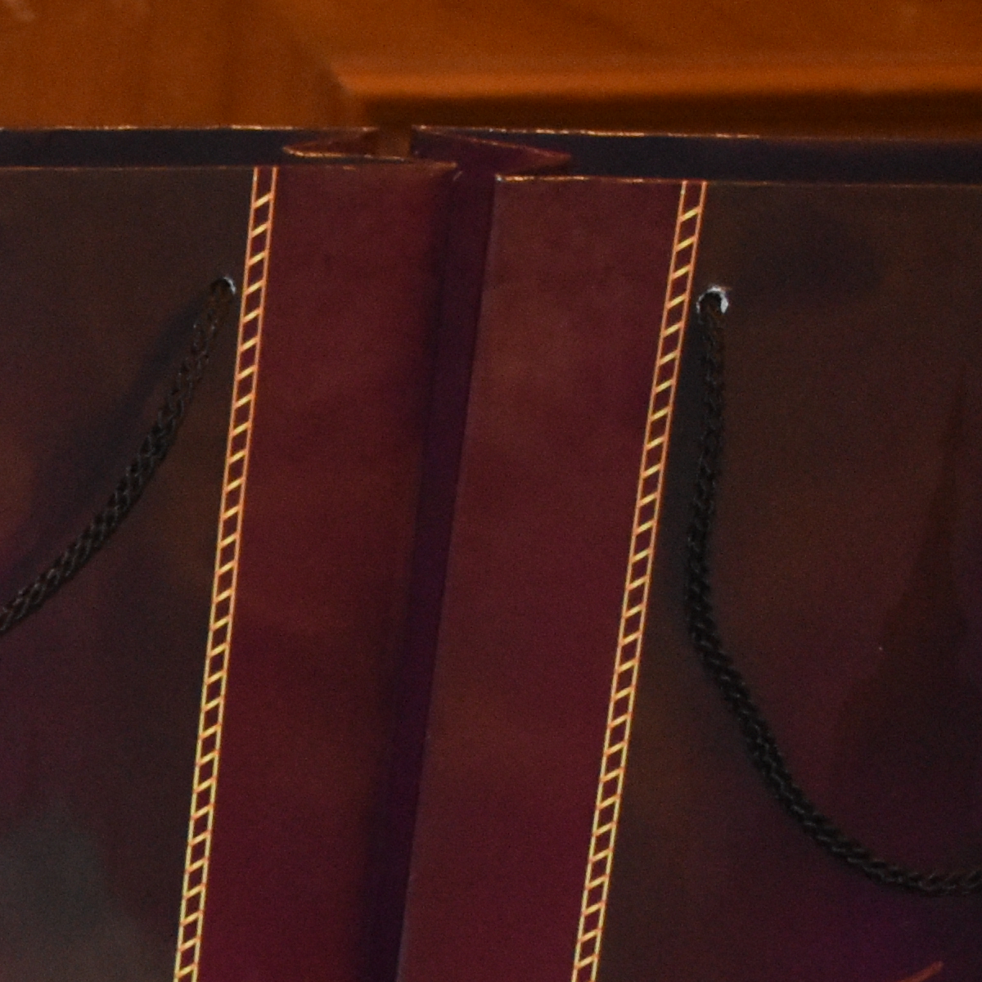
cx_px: -1065
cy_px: 1282
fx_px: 5524
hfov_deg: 9.4
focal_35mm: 172
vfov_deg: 10.0
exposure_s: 1/60
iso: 2800
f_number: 4
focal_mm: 27
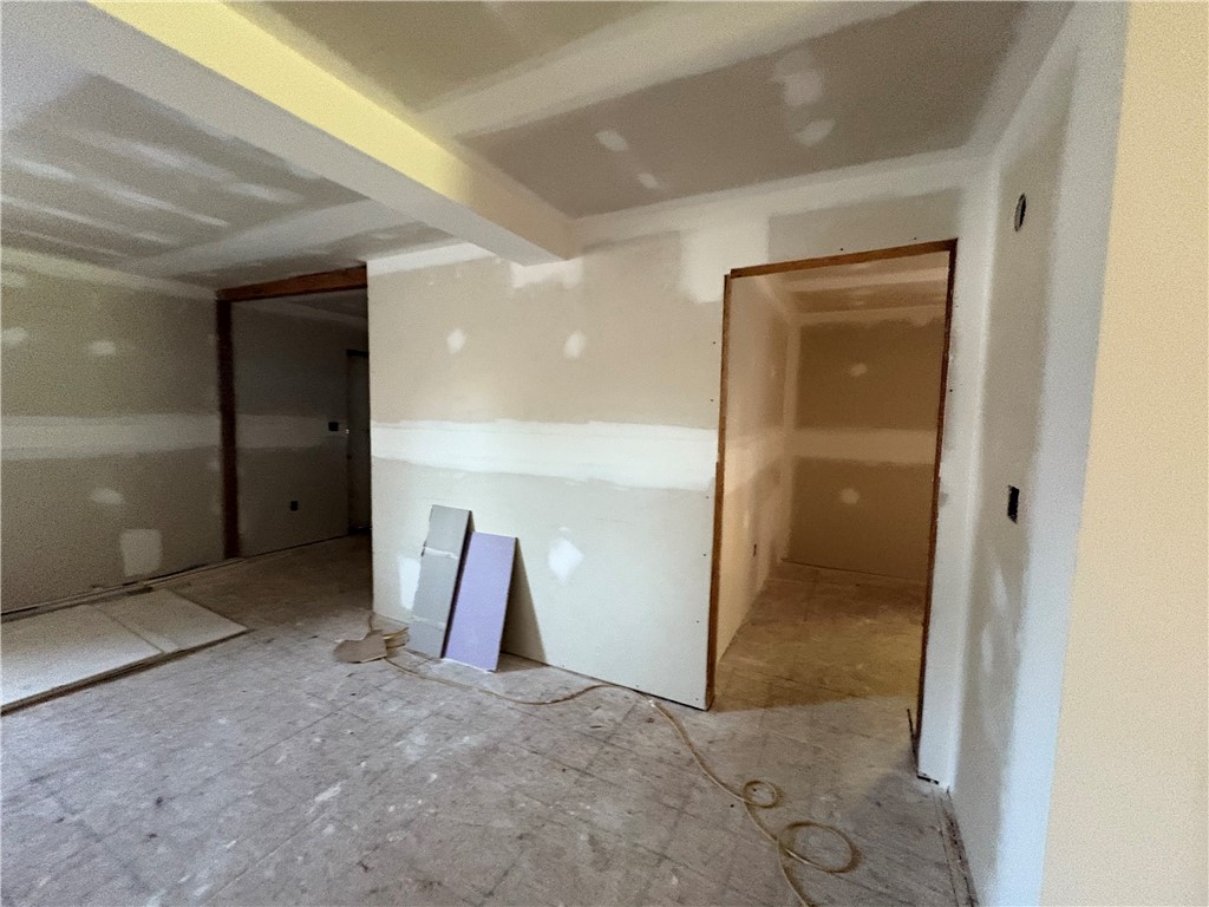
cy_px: 454
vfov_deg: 85.7
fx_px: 489
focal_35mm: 14
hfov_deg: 102.1
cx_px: 604
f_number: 2.2
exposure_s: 1/60
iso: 800
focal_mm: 2.22
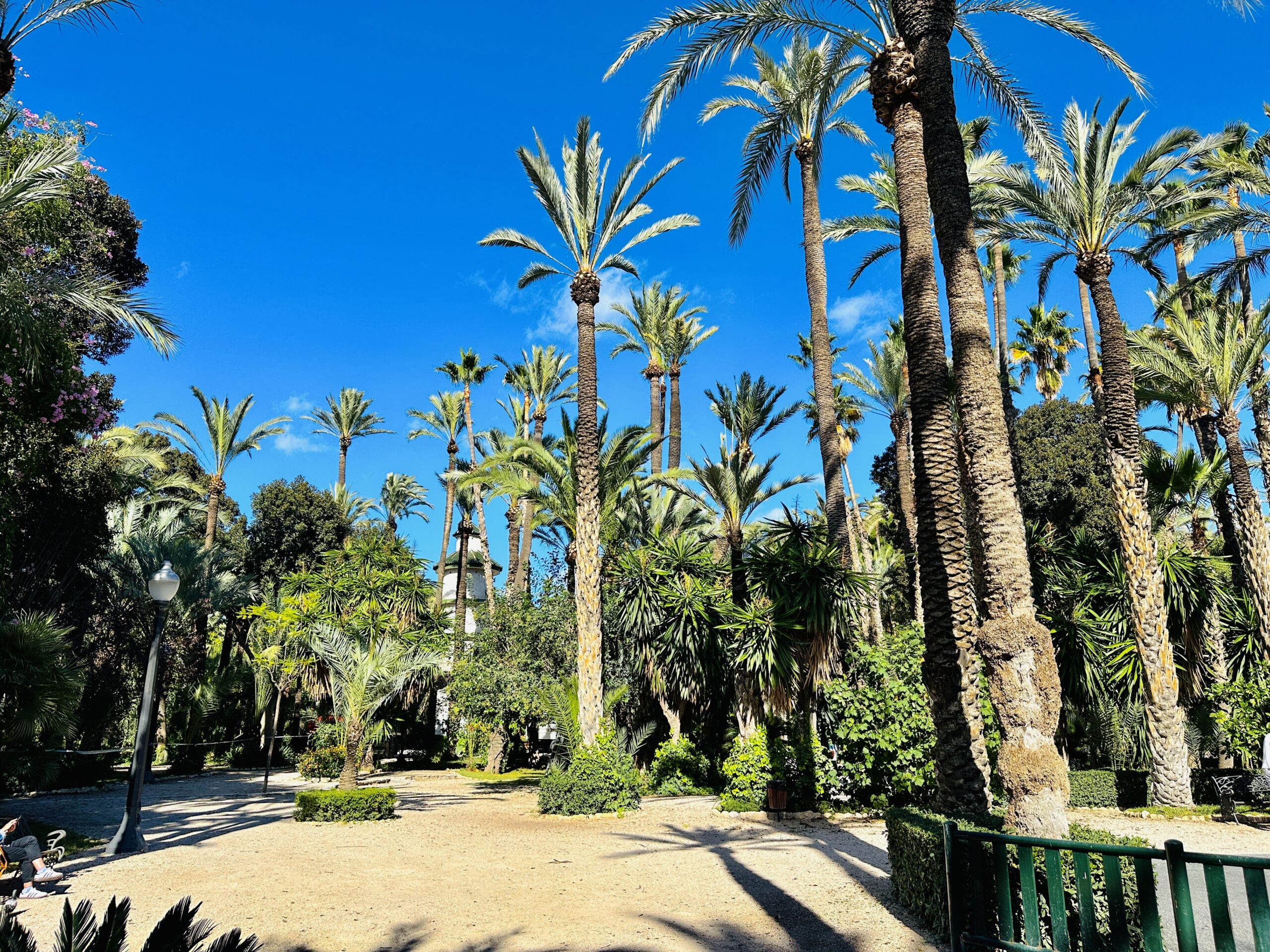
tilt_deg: +16.3
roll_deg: +0.4
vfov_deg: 56.8
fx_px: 881
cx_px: 635
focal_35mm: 24
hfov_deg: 71.6
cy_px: 476
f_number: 1.78
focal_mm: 6.86
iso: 80
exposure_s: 1/3717
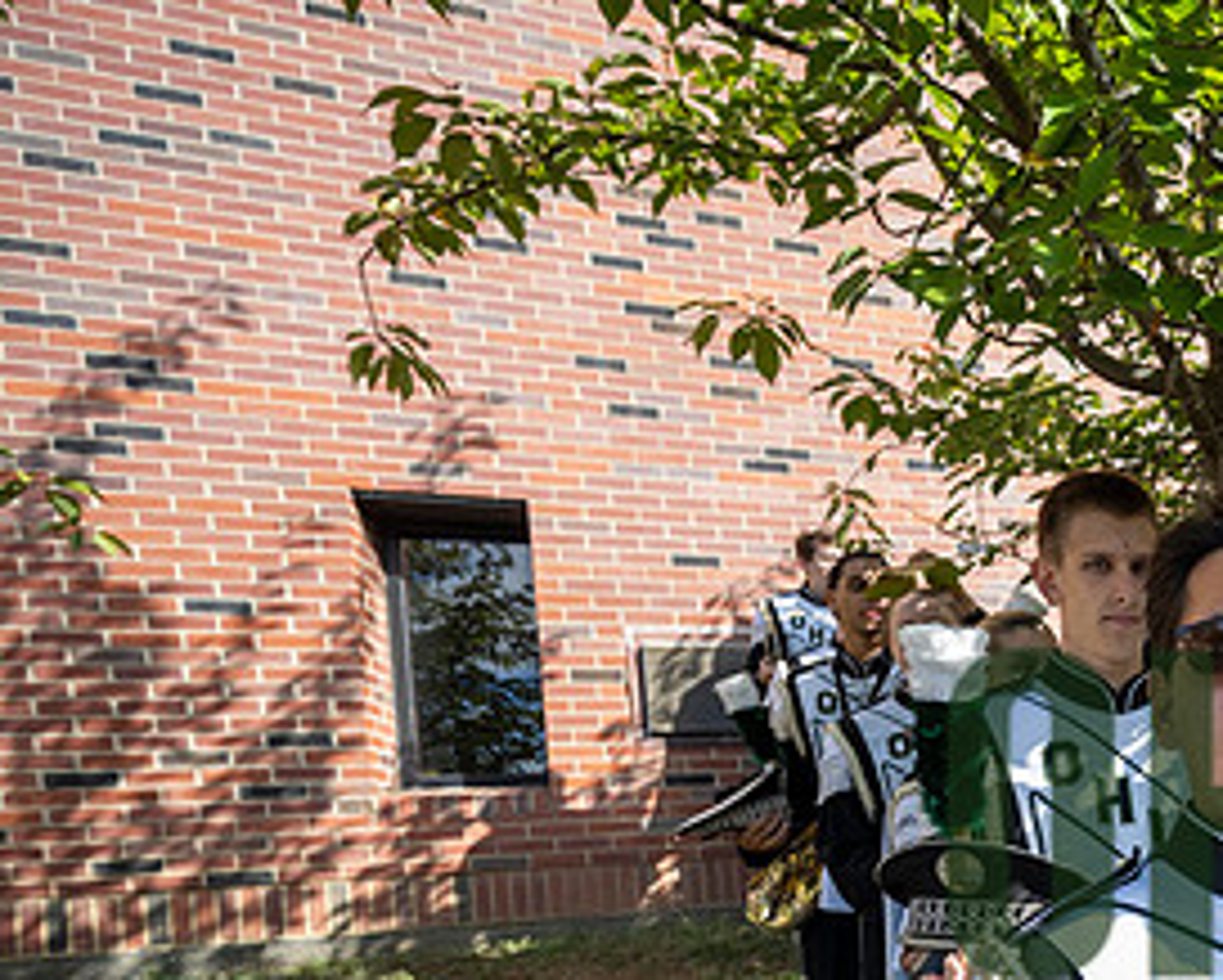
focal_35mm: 28
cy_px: 861
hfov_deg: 48.2
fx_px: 1014
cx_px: 1286
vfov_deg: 47.0
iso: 320
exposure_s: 1/500
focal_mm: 14
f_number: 4.5
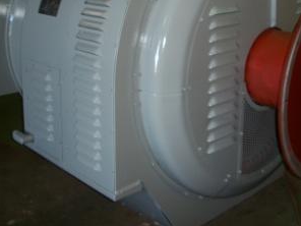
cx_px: 161
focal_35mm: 53
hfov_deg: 36.2
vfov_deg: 27.1
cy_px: 56
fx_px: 461
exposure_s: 1/30
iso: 80
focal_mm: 6.3
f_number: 3.1
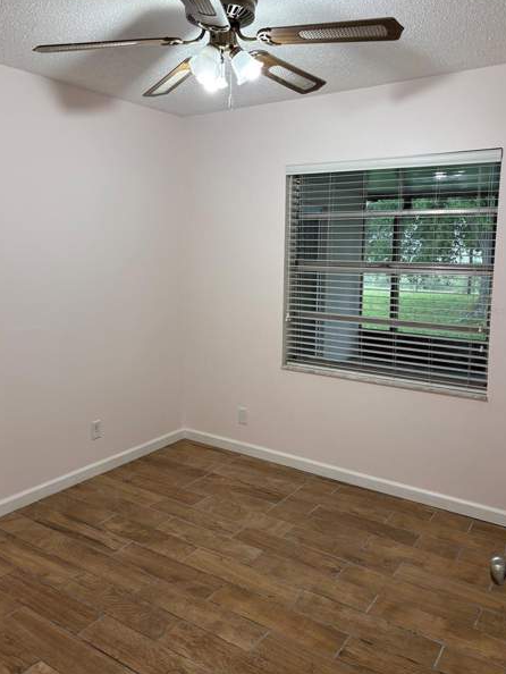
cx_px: 250
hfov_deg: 49.8
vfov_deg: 63.3
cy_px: 312
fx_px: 545
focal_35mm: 28
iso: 80
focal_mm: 5.96
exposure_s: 1/60
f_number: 1.6
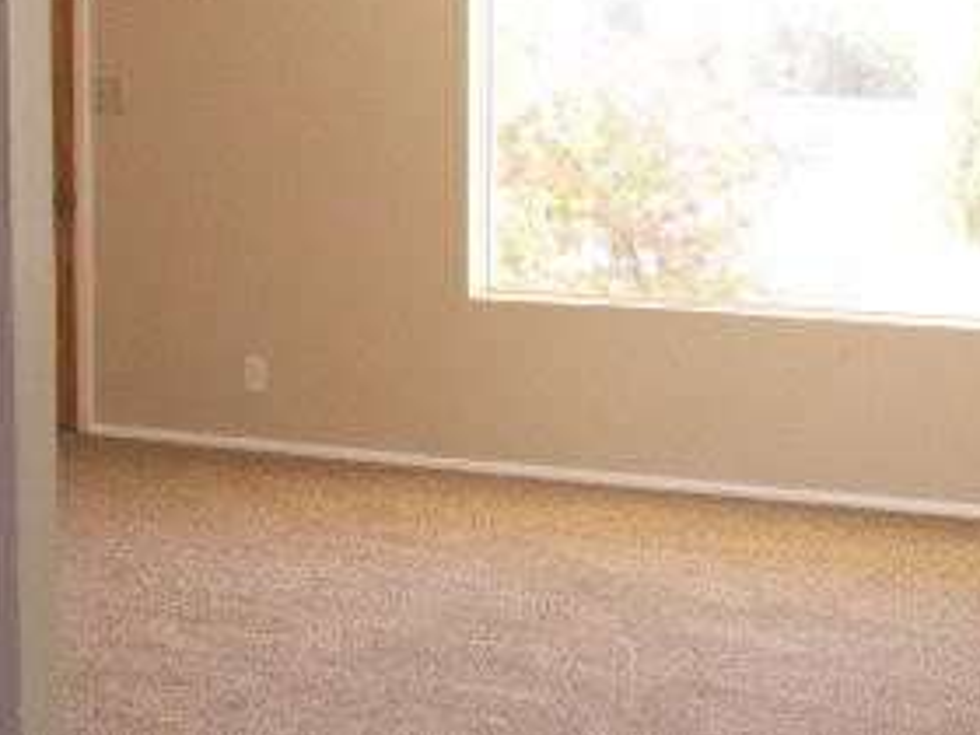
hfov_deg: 24.1
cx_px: 217
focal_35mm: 80
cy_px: 256
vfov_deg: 18.4
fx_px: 2265
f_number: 2.8
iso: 80
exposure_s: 1/60
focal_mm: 5.86
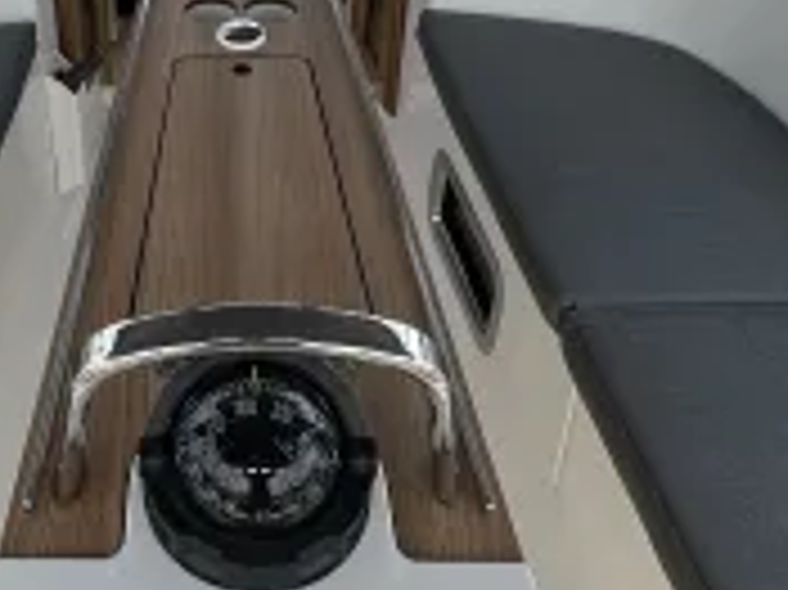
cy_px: -45
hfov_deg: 38.7
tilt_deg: -24.5
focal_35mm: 48
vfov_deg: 27.8
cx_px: 198
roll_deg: -0.3
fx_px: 1092
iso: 40
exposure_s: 1/818
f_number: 2.2
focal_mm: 2.22
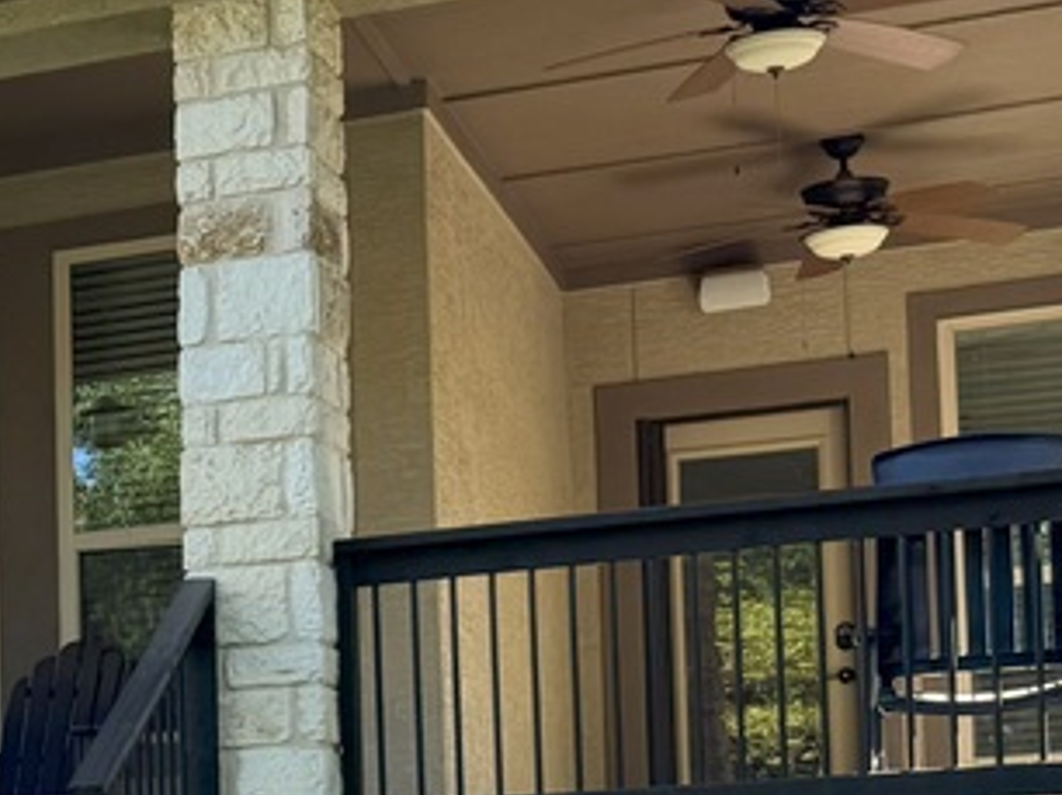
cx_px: -819
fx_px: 3464
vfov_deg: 12.7
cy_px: 986
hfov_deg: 15.2
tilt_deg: +0.8
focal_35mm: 113
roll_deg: +1.1
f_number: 1.78
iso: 80
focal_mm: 6.76
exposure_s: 1/812
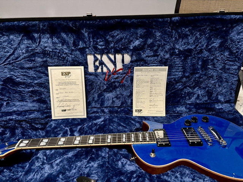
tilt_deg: -28.4
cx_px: 122
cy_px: 91
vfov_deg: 53.1
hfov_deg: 67.3
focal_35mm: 26
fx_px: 183
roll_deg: +0.3
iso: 640
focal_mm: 5.96
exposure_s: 1/36
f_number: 1.6
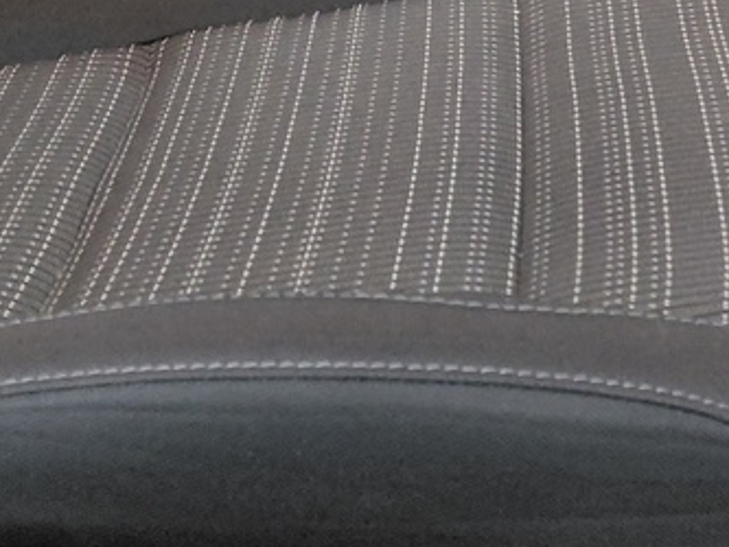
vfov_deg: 12.6
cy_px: -409
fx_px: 2275
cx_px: 409
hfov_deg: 18.2
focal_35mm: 108
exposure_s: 1/40
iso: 400
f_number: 1.8
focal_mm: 4.69
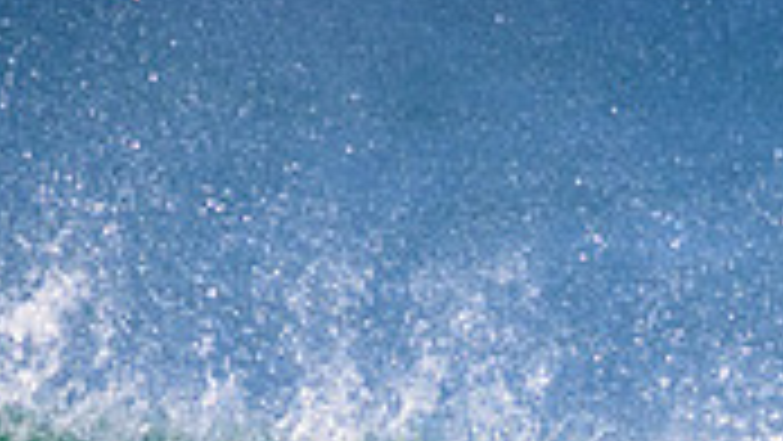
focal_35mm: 3177
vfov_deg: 0.4
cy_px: 722
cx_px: 867
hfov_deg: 0.7
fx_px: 65981
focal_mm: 800
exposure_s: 1/2000
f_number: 11
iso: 1600
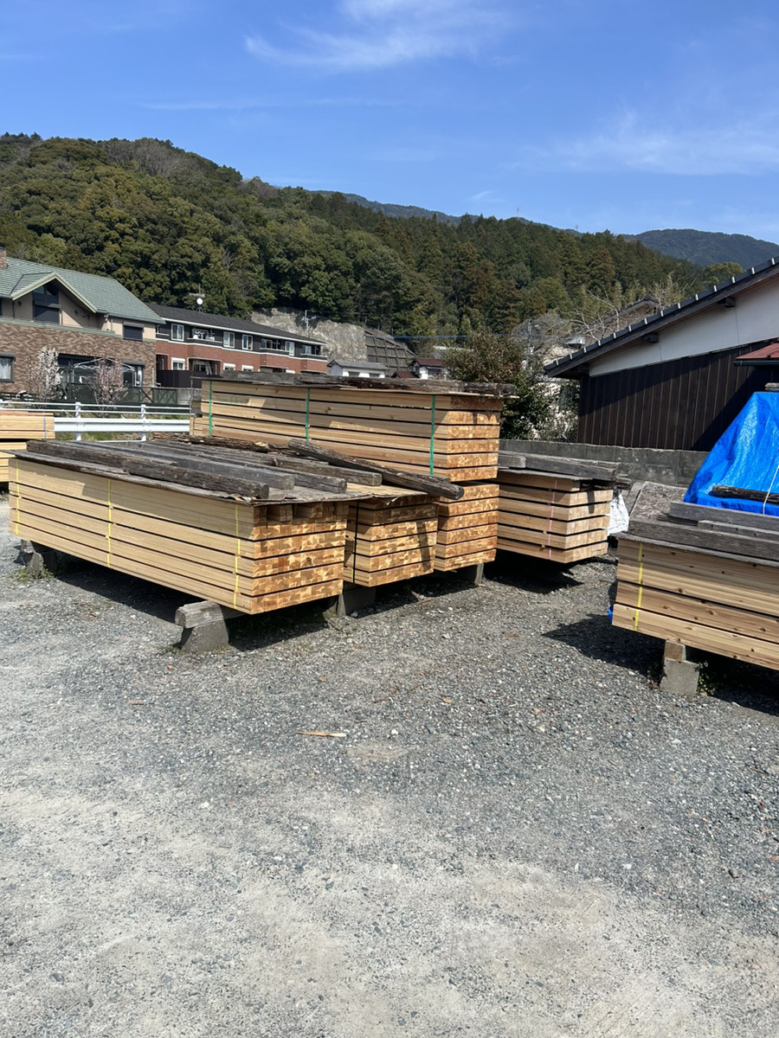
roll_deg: -2.3
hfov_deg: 53.1
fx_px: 780
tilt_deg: -8.2
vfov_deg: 67.3
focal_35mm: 26
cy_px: 519
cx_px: 390
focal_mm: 5.7
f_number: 1.5
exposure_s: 1/3968
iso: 50
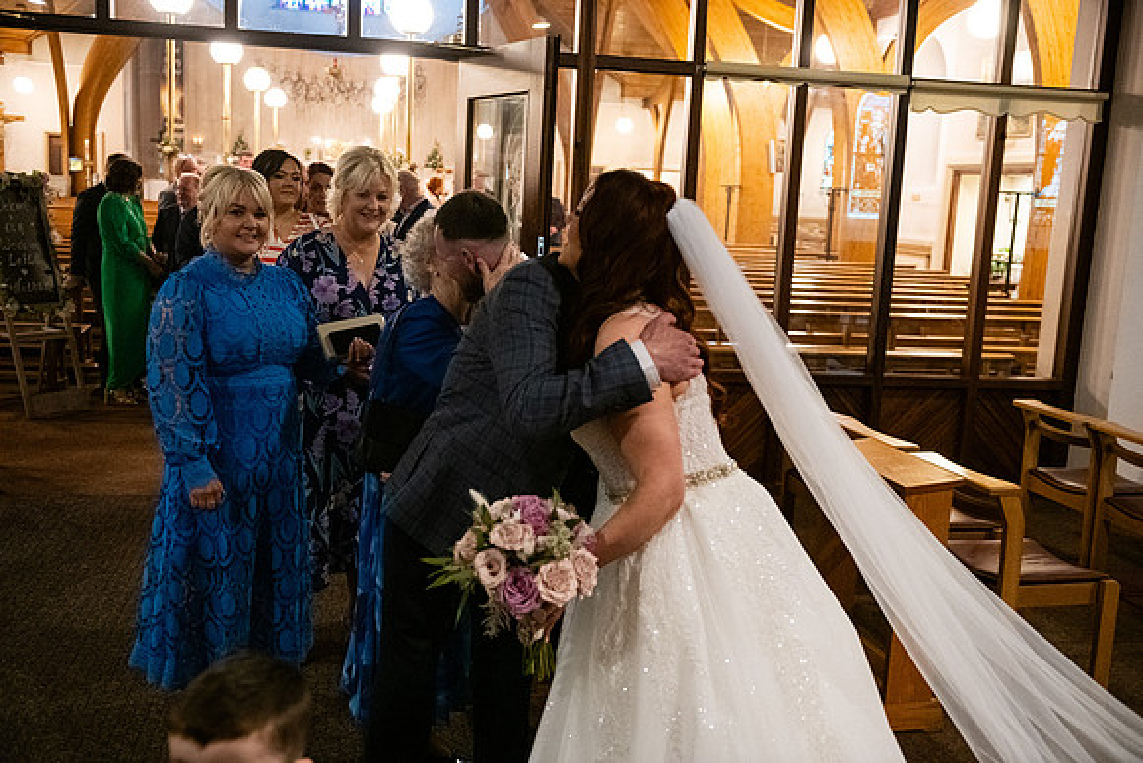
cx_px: 572
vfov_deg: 36.9
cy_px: 382
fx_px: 1143
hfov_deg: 53.1
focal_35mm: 36
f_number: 3.5
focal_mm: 36
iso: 2500
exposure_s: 1/160
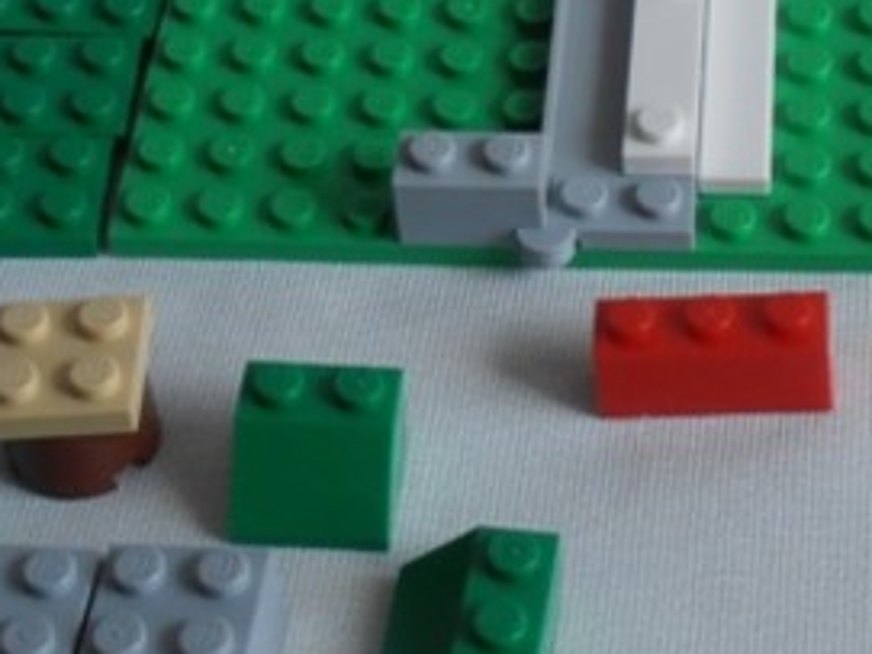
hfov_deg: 15.9
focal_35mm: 123
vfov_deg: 12.0
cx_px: 695
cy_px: 156
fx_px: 3097
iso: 80
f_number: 3.9
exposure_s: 1/80
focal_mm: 6.61
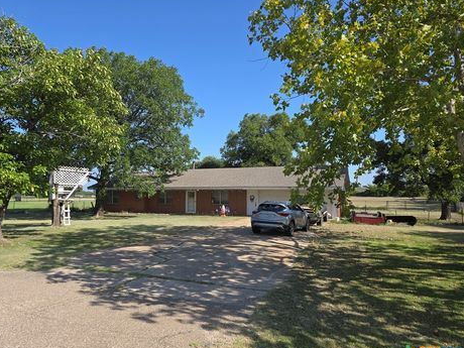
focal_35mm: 25
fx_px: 335
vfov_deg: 54.9
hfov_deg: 69.4
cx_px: 222
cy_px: 180
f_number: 1.7
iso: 12
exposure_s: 1/556
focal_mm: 6.3
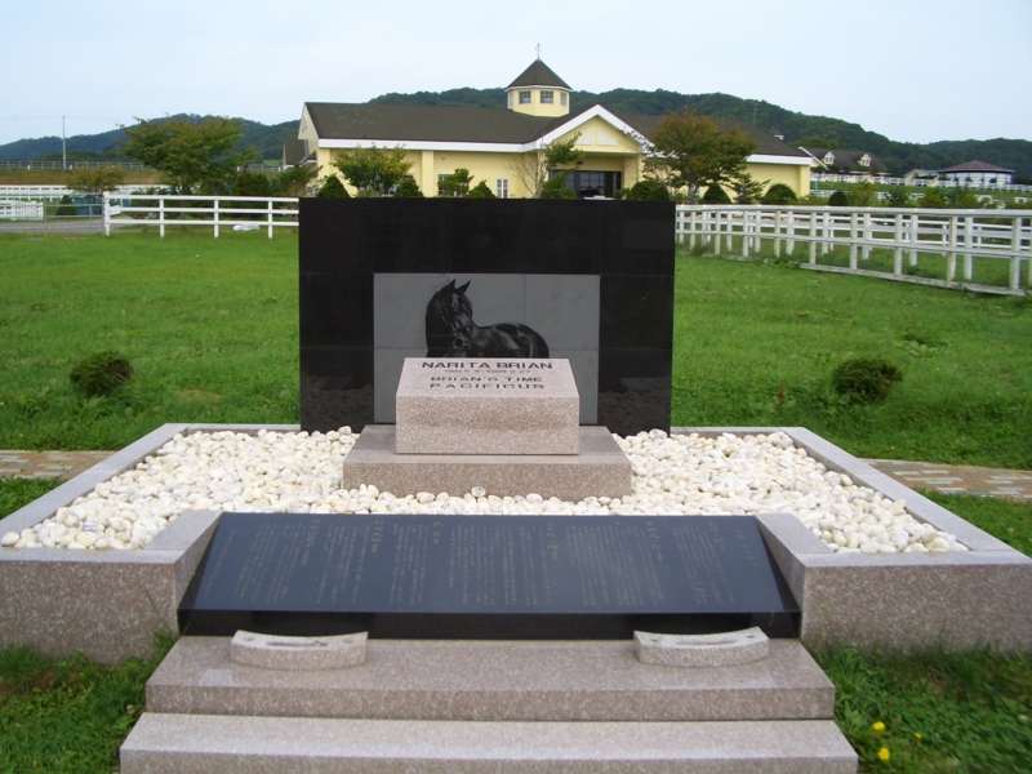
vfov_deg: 40.7
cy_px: 387
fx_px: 1043
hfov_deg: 52.6
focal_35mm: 35
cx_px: 516
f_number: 4.3
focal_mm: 5.8
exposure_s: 1/320
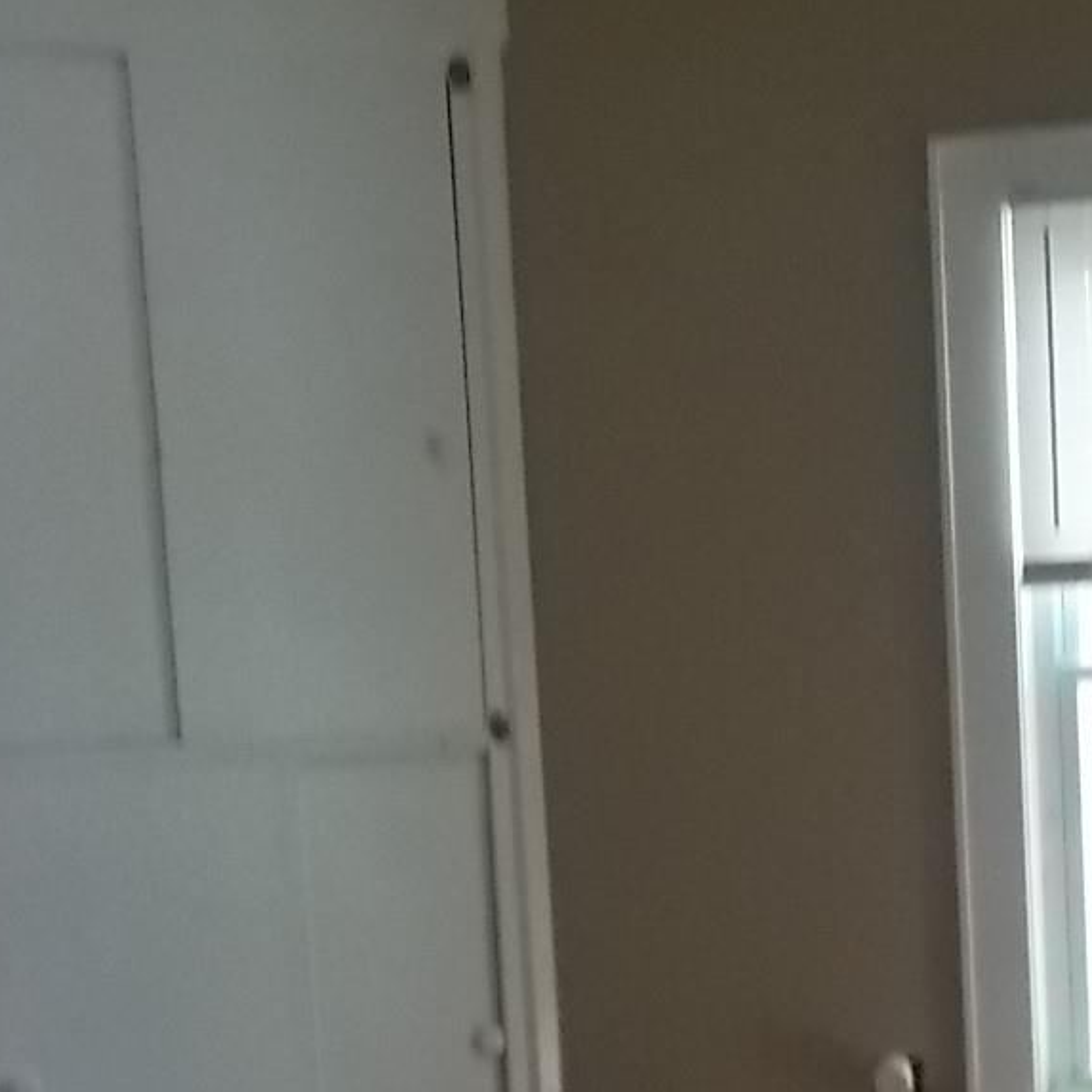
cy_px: 1079
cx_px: 955
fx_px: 2641
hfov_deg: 22.8
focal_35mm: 74
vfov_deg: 22.5
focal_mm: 5.3
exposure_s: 1/8
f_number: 3.3
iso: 400
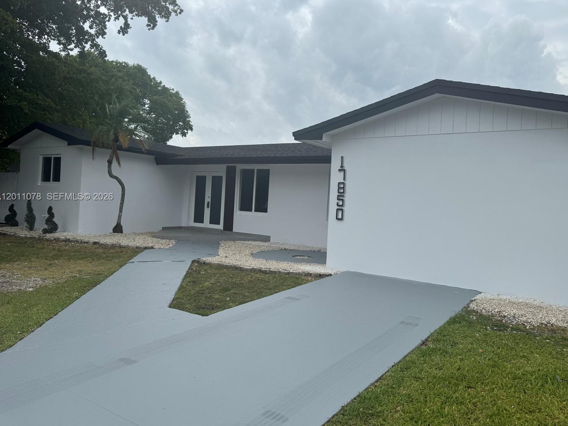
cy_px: 197
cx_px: 301
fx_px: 427
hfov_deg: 67.2
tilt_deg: +0.3
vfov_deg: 53.0
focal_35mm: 26
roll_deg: -3.6
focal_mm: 6.76
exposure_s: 1/4310
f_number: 1.78
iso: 80
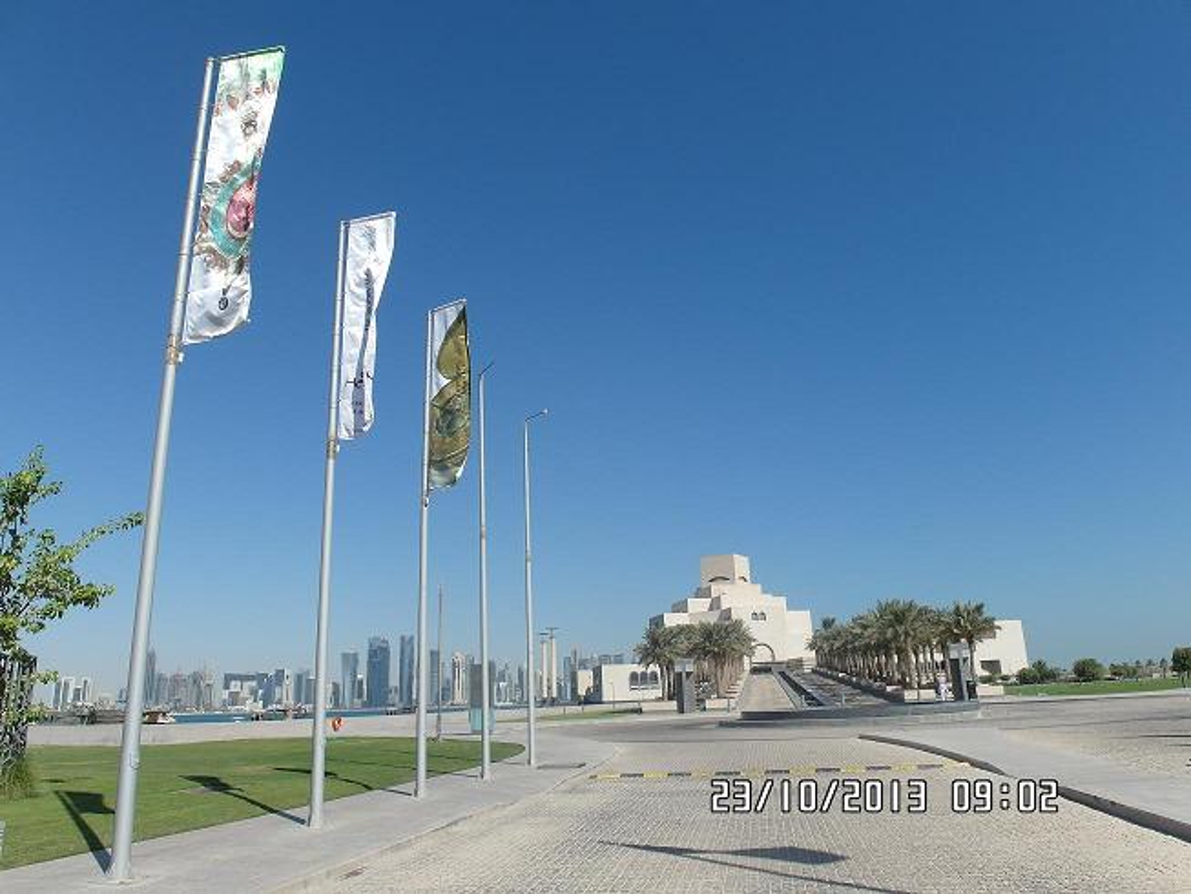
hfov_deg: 71.6
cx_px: 596
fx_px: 826
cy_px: 447
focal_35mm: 24
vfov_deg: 56.8
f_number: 3.5
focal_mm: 5.2
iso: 80
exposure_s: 1/2000
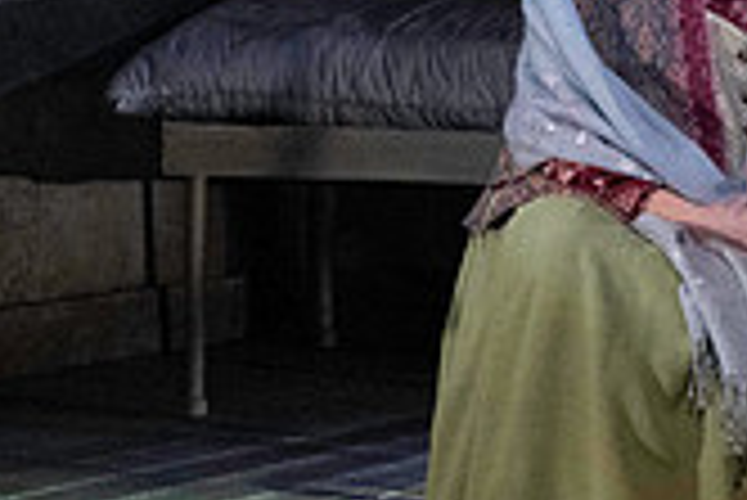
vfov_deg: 1.1
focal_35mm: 1279
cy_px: -25
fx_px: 26562
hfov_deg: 1.6
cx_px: 1044
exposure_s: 1/320
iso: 16000
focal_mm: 367
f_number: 10
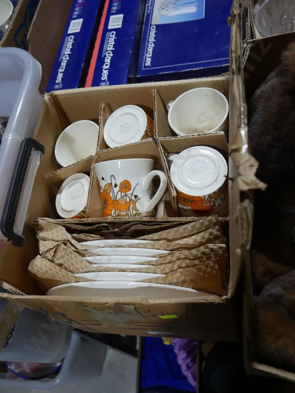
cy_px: 196
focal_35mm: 34
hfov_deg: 41.8
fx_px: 386
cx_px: 148
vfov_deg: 53.9
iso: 200
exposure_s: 1/100
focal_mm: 17
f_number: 4
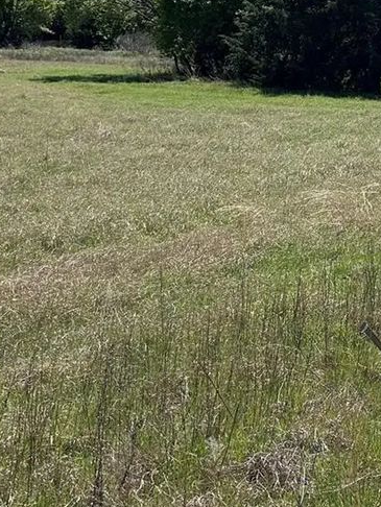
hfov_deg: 18.8
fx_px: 1070
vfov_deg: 26.4
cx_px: 492
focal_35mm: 73
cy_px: 147
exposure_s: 1/3831
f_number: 1.5
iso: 50
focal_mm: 5.7
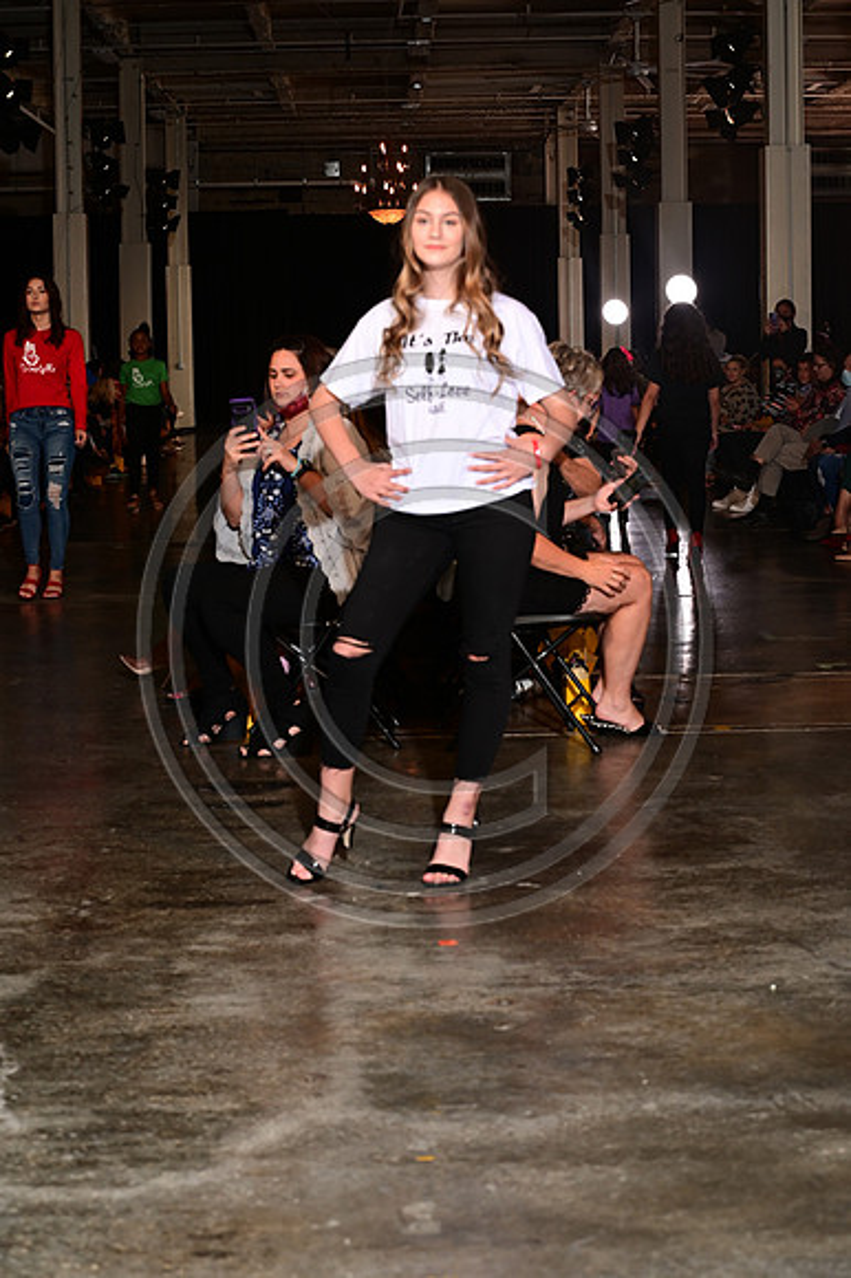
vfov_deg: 28.9
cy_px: 639
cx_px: 426
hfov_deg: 19.4
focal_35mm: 70
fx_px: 2485
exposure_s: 1/125
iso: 1000
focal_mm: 70
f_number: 6.3
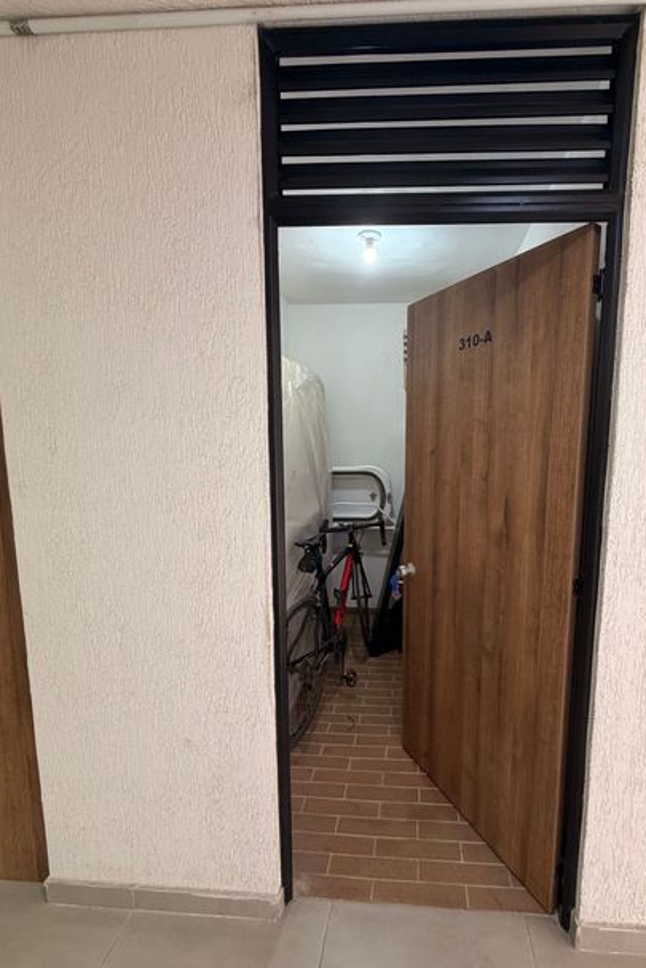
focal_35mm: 16
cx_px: 396
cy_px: 492
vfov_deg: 96.7
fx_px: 430
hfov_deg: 72.8
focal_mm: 2.22
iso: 250
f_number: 2.2
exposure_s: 1/60
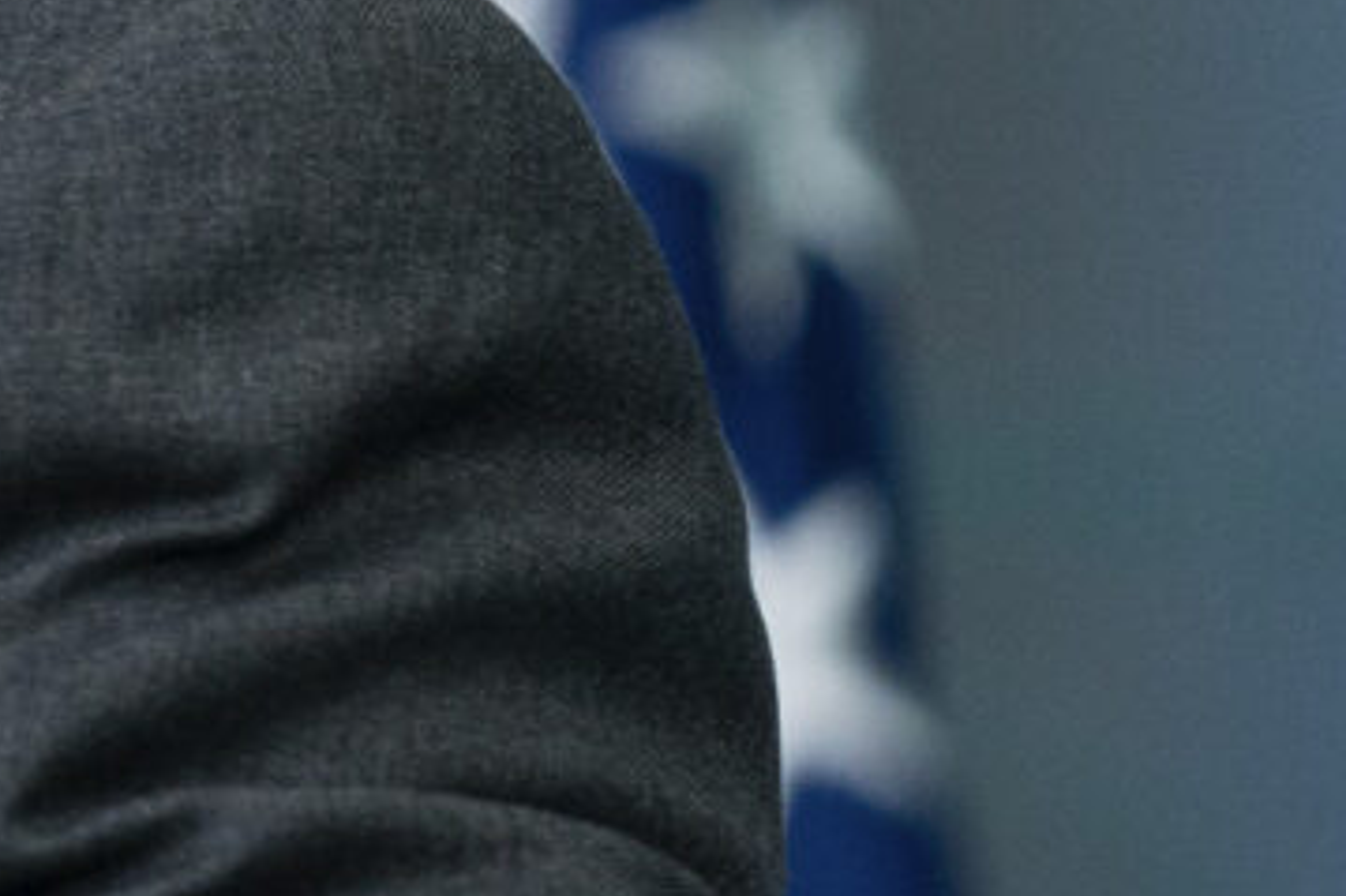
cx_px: -2759
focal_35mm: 1427
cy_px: 111
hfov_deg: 1.4
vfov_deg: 1.0
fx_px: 53327
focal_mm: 200
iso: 500
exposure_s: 1/250
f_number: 2.8
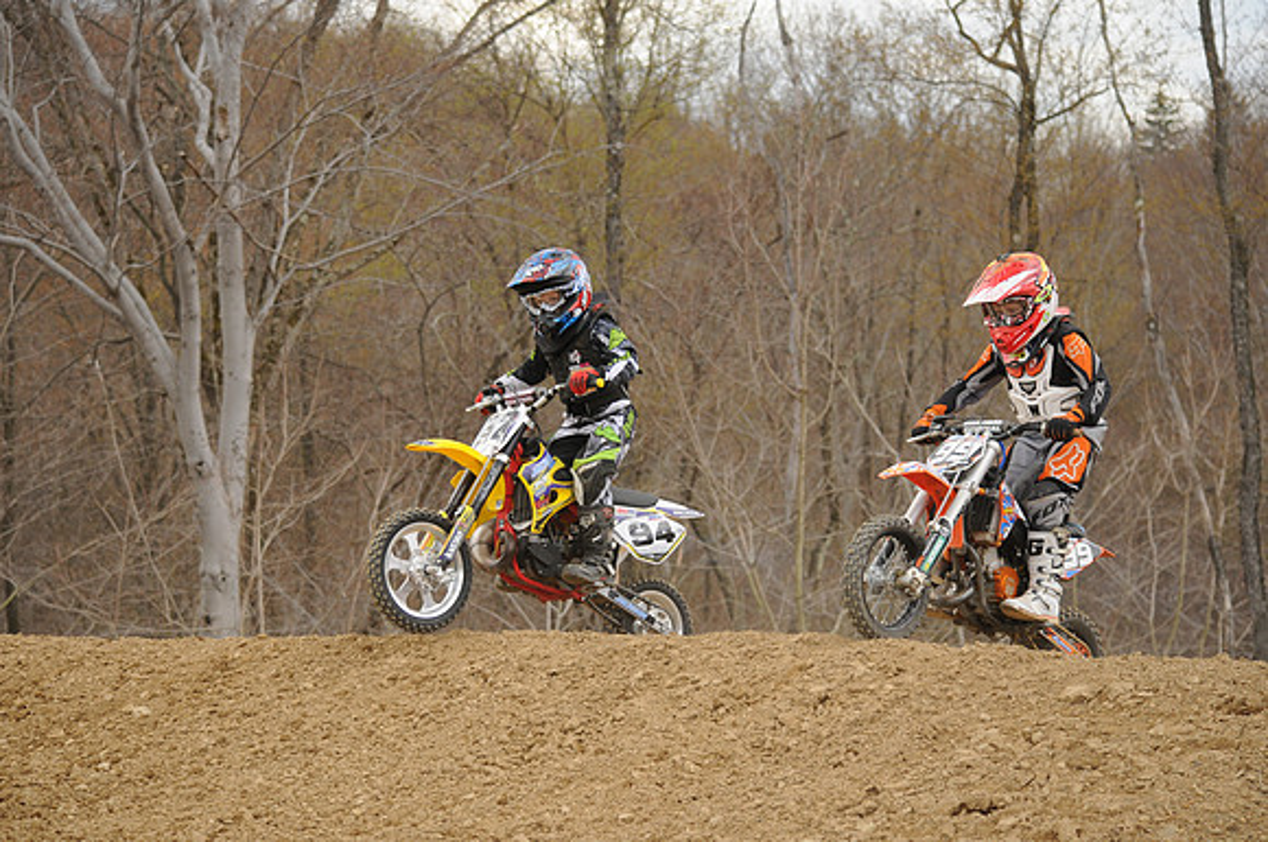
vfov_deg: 12.6
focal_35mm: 108
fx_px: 3799
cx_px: 634
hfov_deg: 19.0
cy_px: 421
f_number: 4.5
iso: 400
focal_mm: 72
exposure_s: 1/800
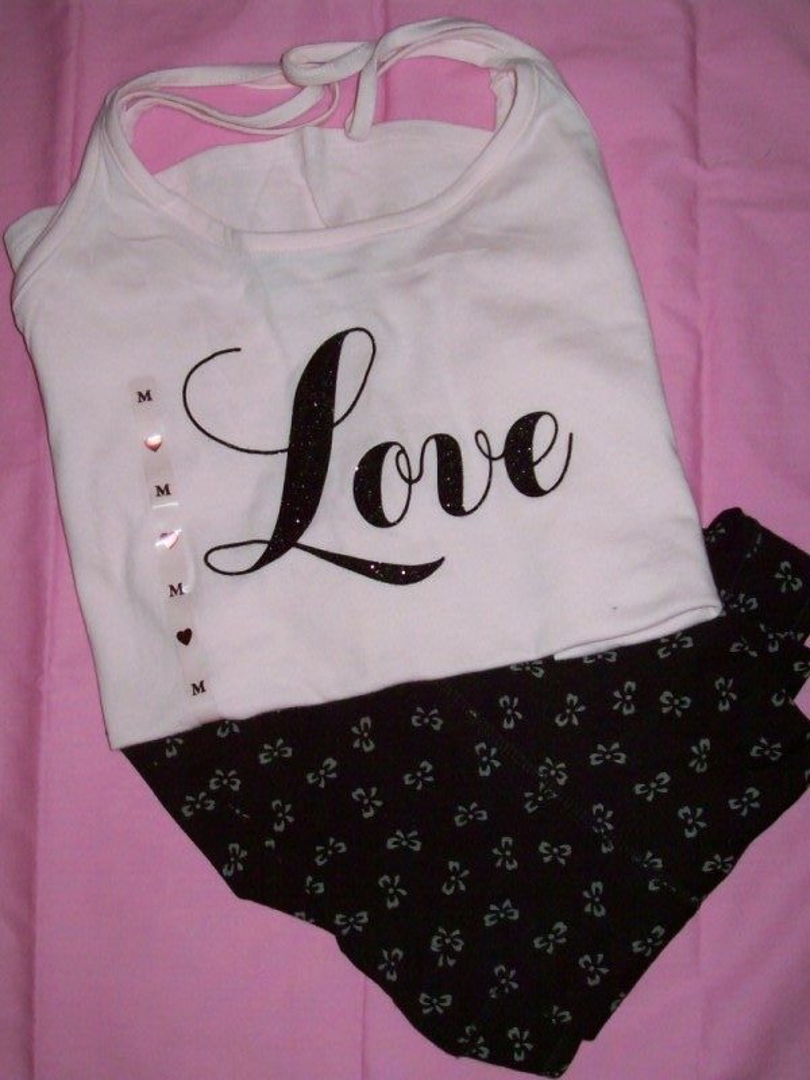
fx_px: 1404
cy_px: 540
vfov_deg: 42.1
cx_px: 405
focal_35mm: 45
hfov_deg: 32.2
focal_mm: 7.6
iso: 80
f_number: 3
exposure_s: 1/73.6
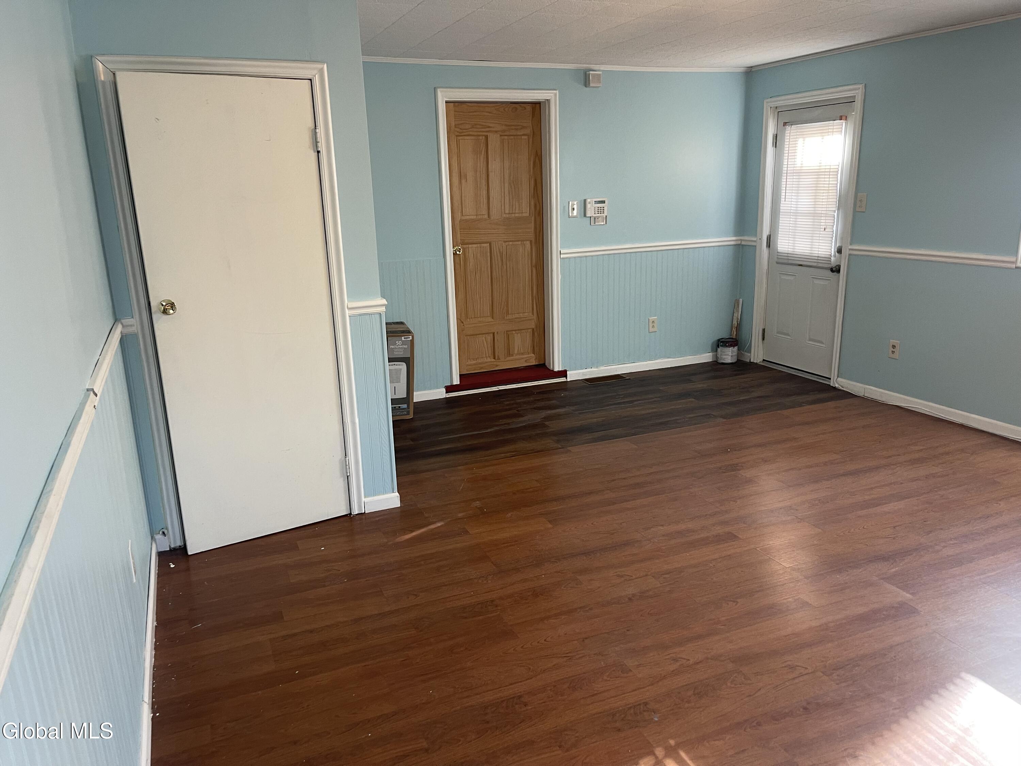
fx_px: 737
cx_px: 510
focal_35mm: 25
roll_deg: +2.0
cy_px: 383
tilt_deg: -16.1
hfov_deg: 69.4
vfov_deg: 54.9
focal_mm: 5.1
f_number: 1.6
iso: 160
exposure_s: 1/60
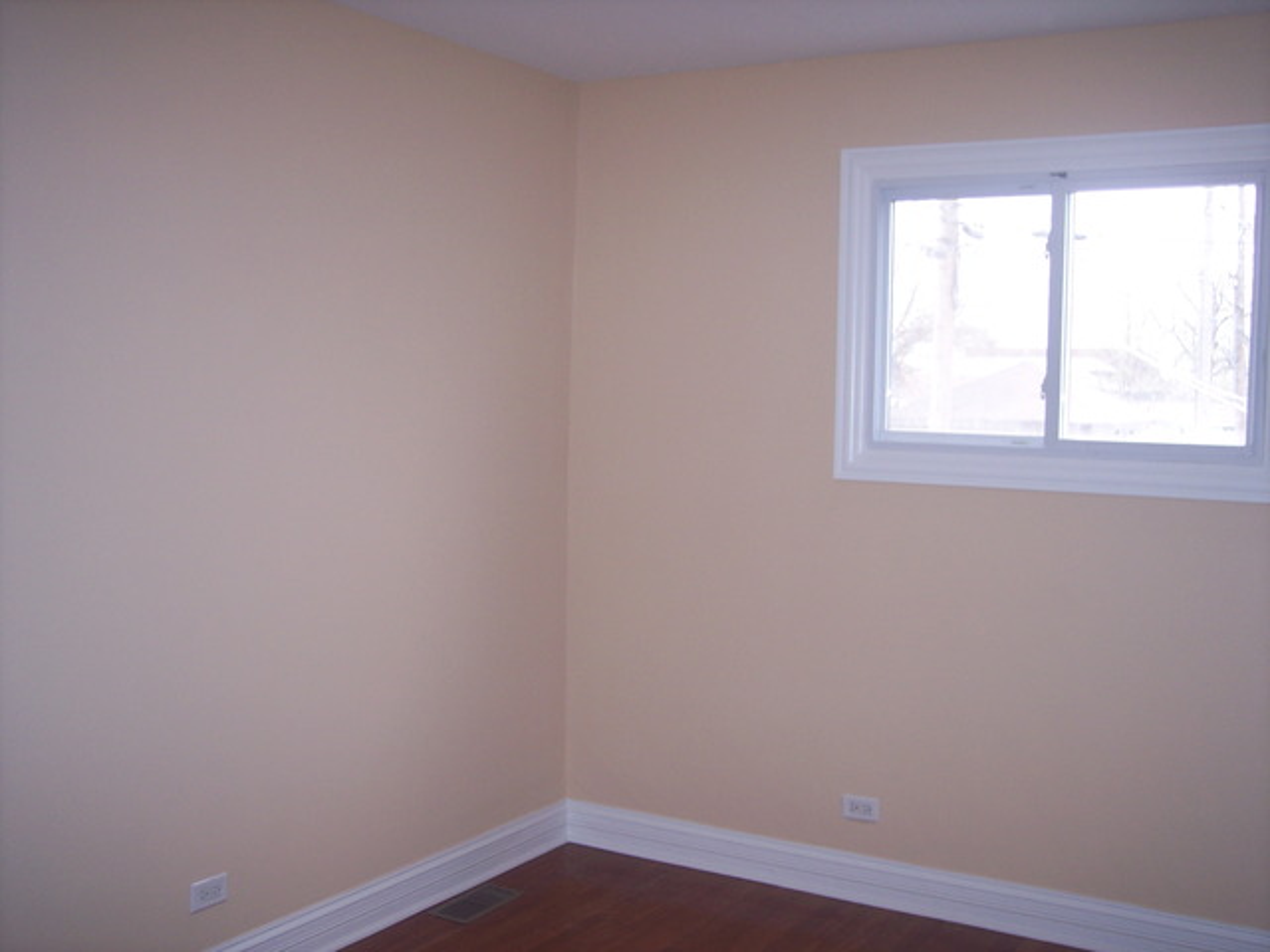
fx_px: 1431
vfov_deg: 36.8
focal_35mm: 39
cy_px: 476
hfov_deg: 47.9
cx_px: 635
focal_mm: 8
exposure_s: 1/60
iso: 100
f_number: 2.8
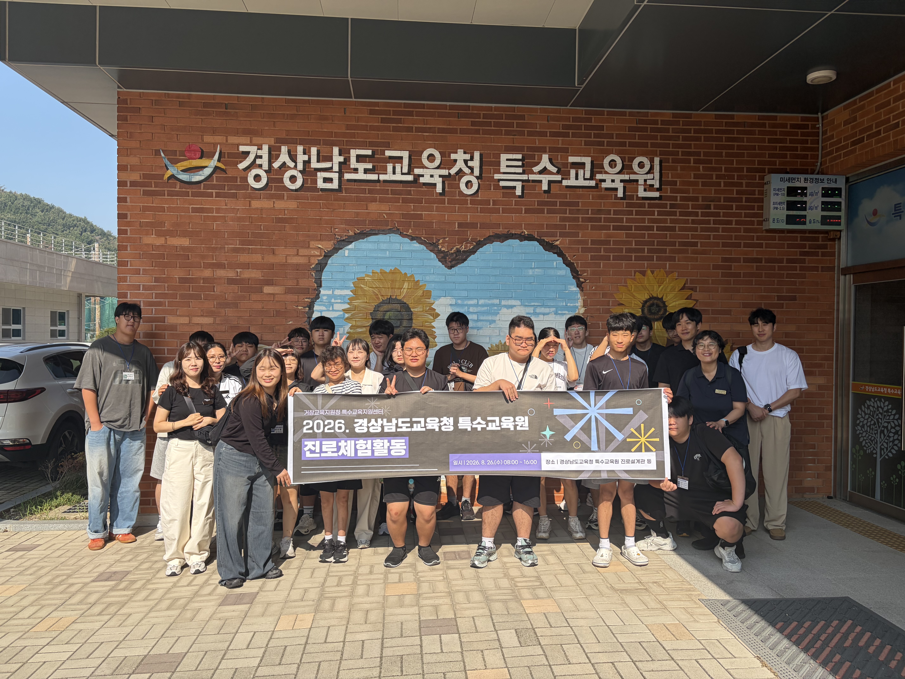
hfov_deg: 67.3
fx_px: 680
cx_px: 452
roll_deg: +0.0
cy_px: 340
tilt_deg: +0.6
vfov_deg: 53.1
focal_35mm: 26
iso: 50
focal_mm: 5.96
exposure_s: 1/2364
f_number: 1.6
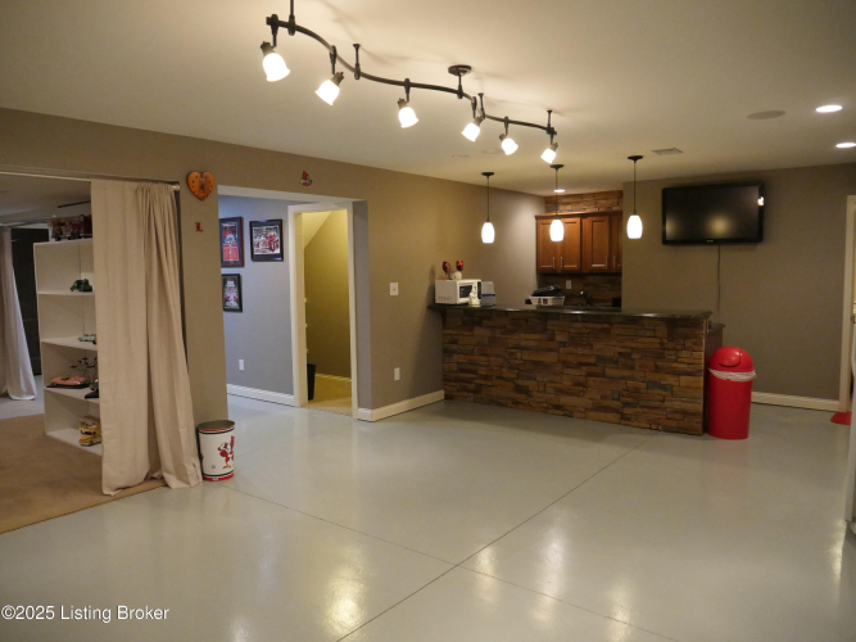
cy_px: 321
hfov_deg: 71.6
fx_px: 593
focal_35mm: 24
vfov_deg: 56.8
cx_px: 428
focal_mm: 12
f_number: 3.2
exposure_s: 1/125
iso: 3200
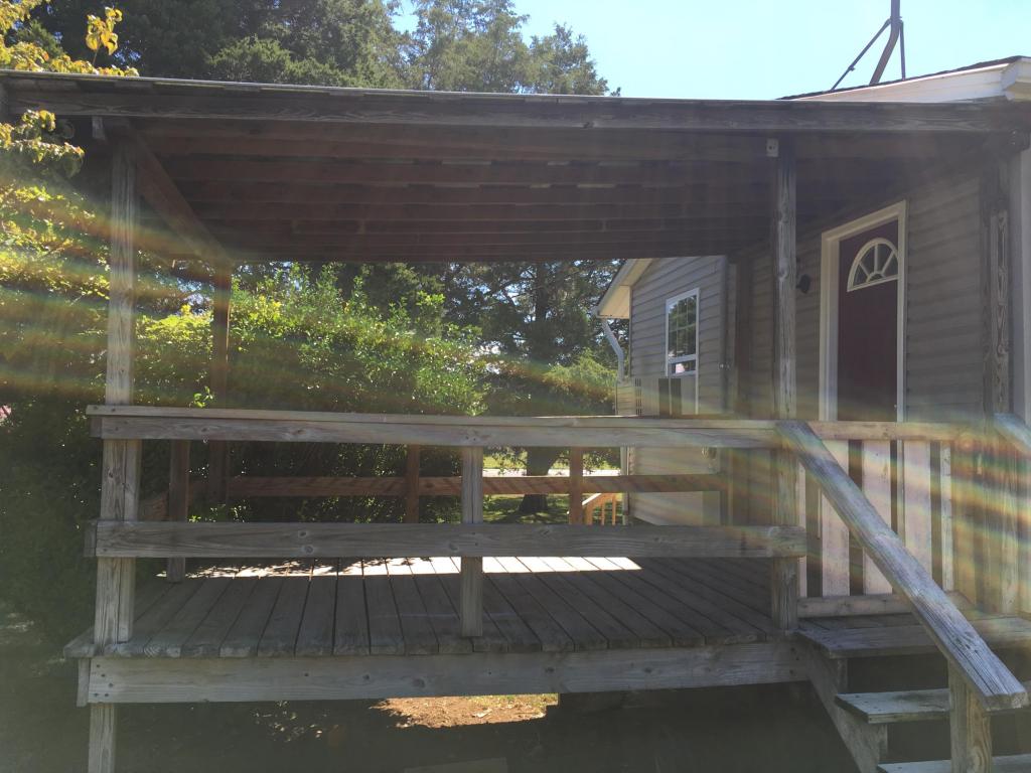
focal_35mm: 29
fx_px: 864
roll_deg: +1.0
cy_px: 386
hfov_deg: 61.7
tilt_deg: +3.7
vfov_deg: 48.2
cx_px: 516
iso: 25
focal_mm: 4.15
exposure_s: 1/596
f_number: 2.2
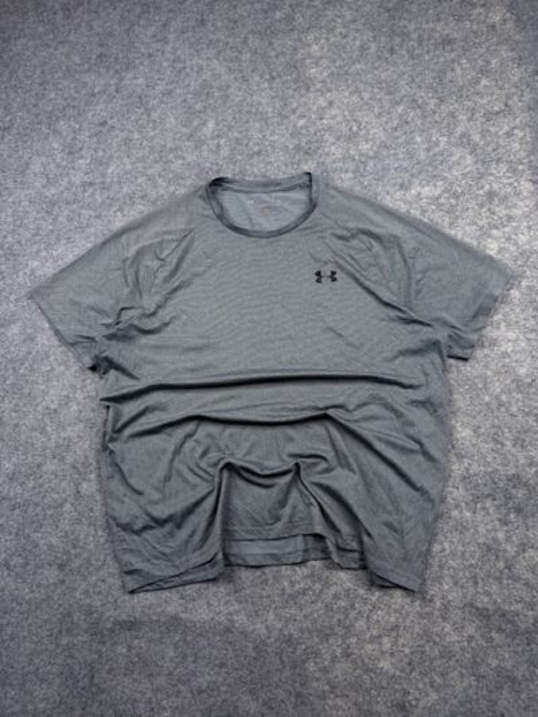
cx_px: 269
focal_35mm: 24
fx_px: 497
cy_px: 358
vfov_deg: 71.6
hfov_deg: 56.8
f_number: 1.78
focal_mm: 6.76
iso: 50
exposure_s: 1/140
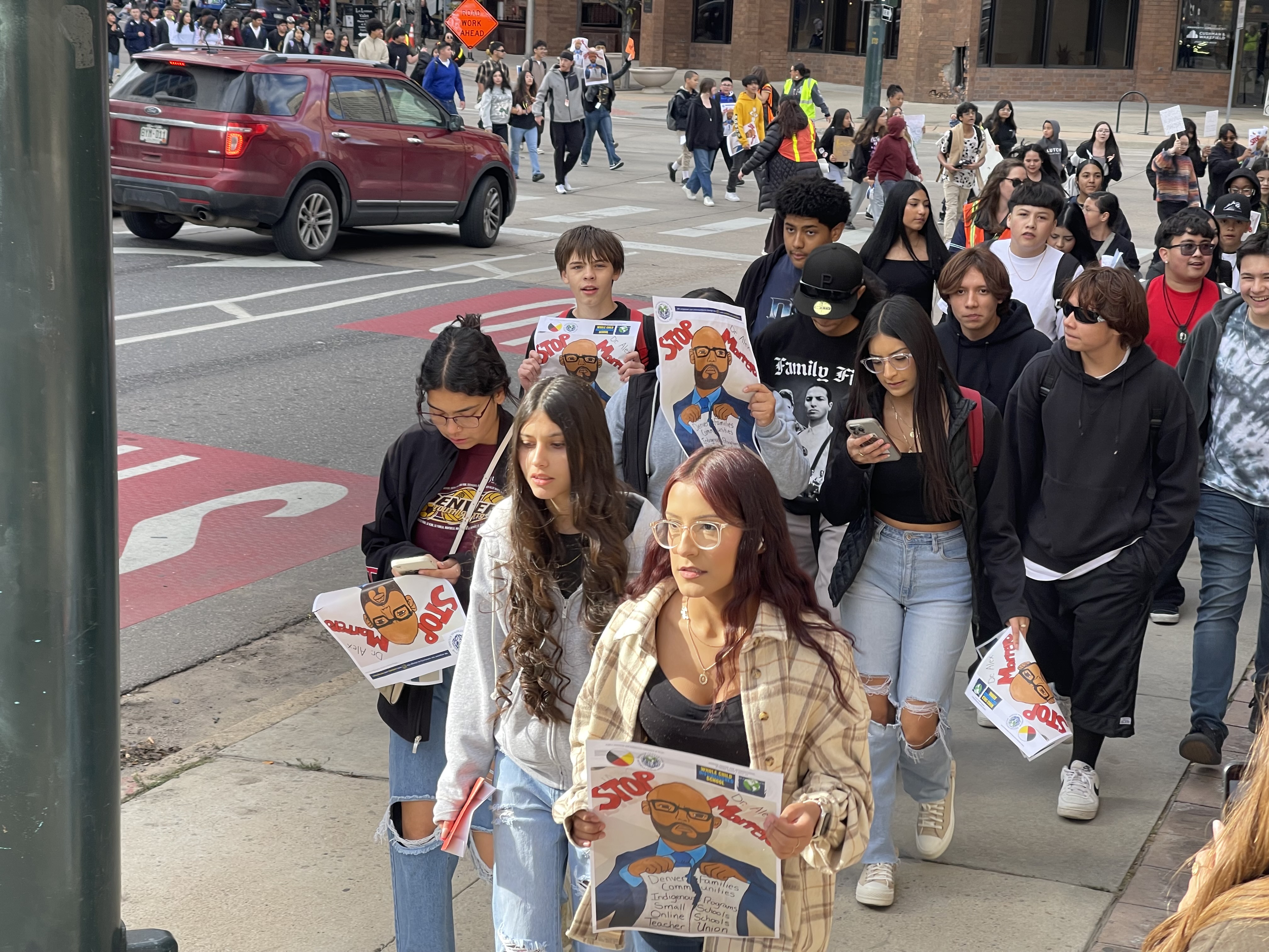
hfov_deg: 30.3
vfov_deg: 22.9
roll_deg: -2.4
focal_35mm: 64
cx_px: 634
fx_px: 2346
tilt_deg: -12.2
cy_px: 476
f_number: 2.2
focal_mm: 7.5
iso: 25
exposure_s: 1/99
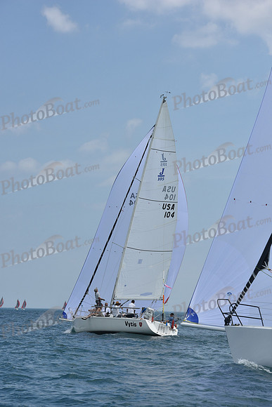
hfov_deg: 13.0
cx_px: 136
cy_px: 204
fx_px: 1189
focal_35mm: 105
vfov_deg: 19.5
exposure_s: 1/1250
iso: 250
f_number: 9
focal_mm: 105
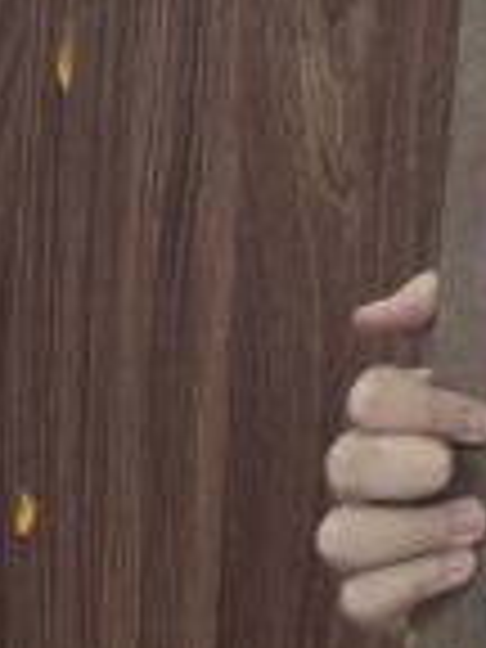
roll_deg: -1.6
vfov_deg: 9.5
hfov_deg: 7.7
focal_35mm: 181
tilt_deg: +5.8
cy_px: -999
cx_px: 1148
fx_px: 3388
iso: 50
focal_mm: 5.96
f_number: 1.6
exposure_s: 1/100
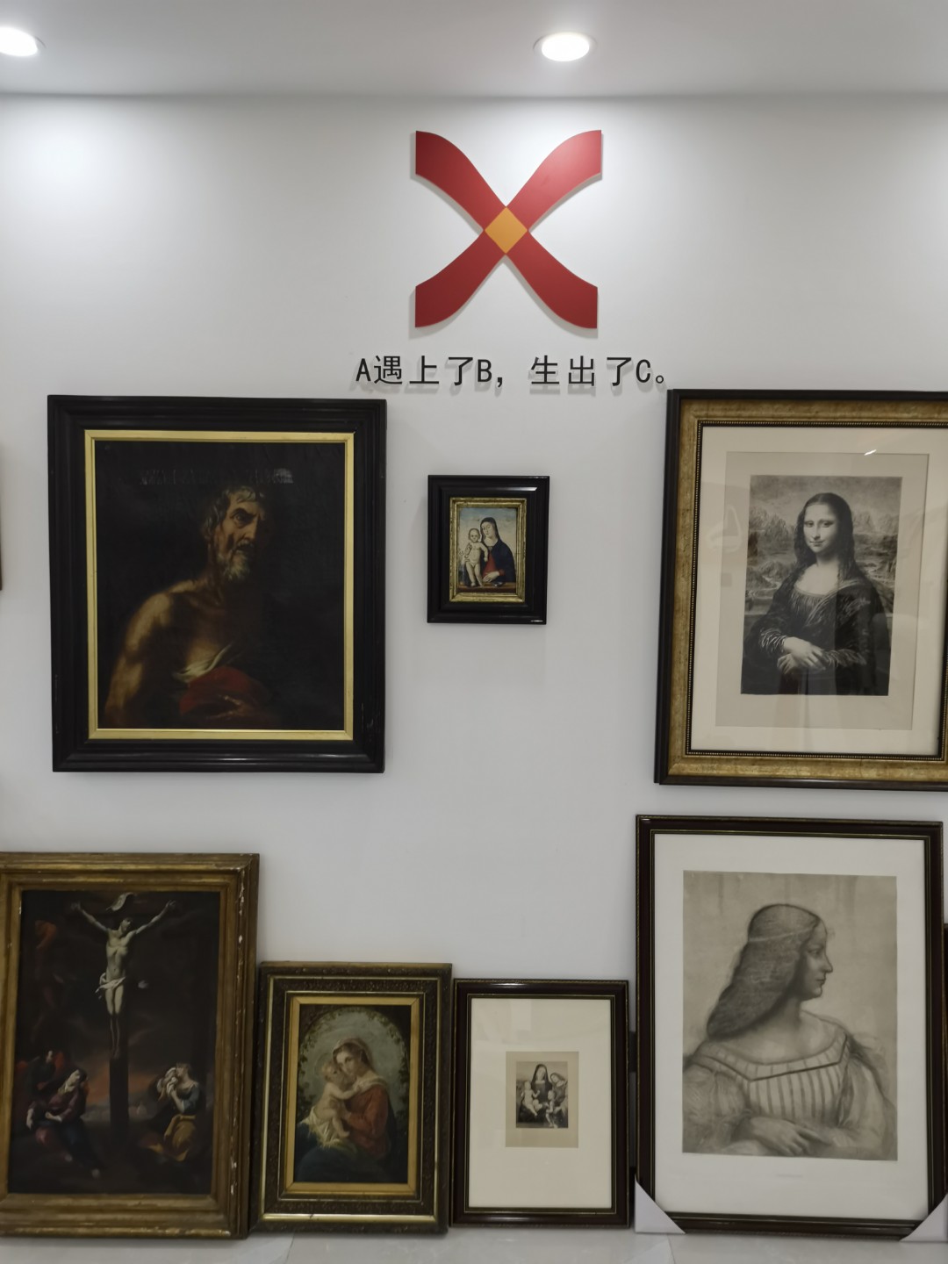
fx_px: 986
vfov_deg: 65.3
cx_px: 474
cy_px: 632
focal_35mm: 27
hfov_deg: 51.4
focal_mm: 5.58
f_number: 1.9
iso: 125
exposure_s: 1/100
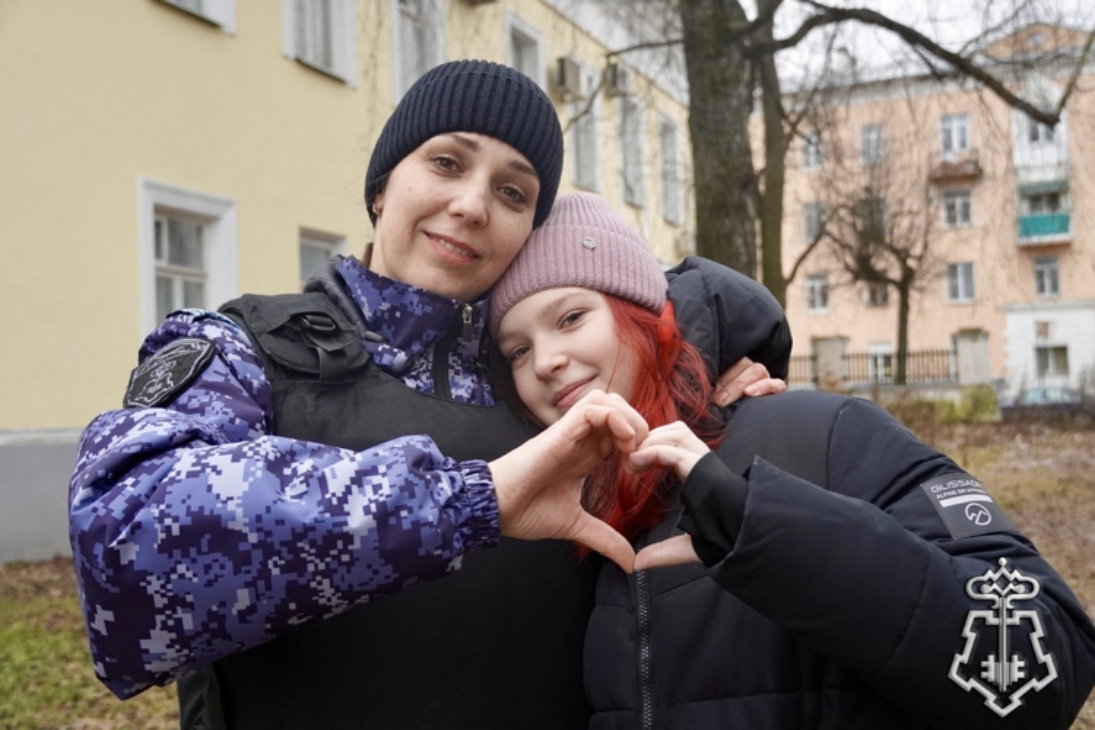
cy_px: 365
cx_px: 548
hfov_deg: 47.9
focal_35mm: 40
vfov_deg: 33.0
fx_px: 1232
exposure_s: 1/160
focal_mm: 27
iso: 1250
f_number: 4.5
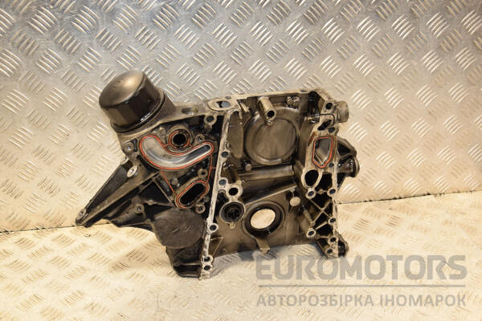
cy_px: 160
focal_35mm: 48
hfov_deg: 41.1
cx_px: 241
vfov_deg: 28.1
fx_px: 643
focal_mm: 32
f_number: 5
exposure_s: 1/200
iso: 800
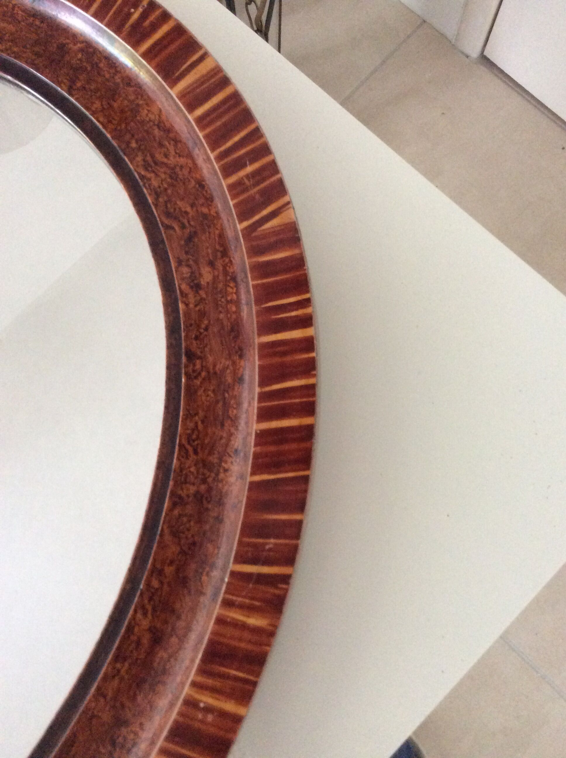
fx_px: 699
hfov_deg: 44.1
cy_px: 379
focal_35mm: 32
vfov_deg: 56.9
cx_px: 283
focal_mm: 3.3
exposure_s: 1/25
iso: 320
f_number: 2.4
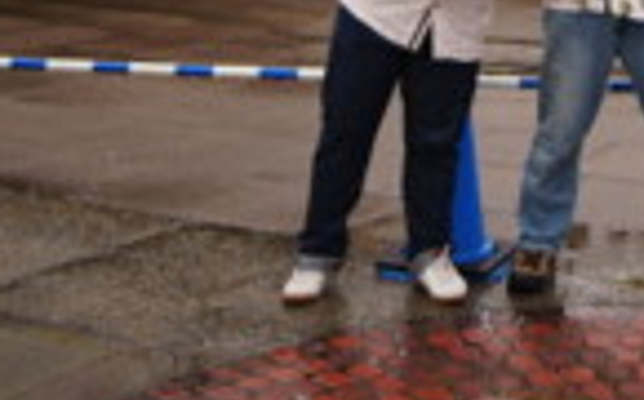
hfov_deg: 21.3
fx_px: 1664
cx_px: 600
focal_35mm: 95
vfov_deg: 13.0
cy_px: -189
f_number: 5.6
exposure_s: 1/40
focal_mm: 20
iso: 160
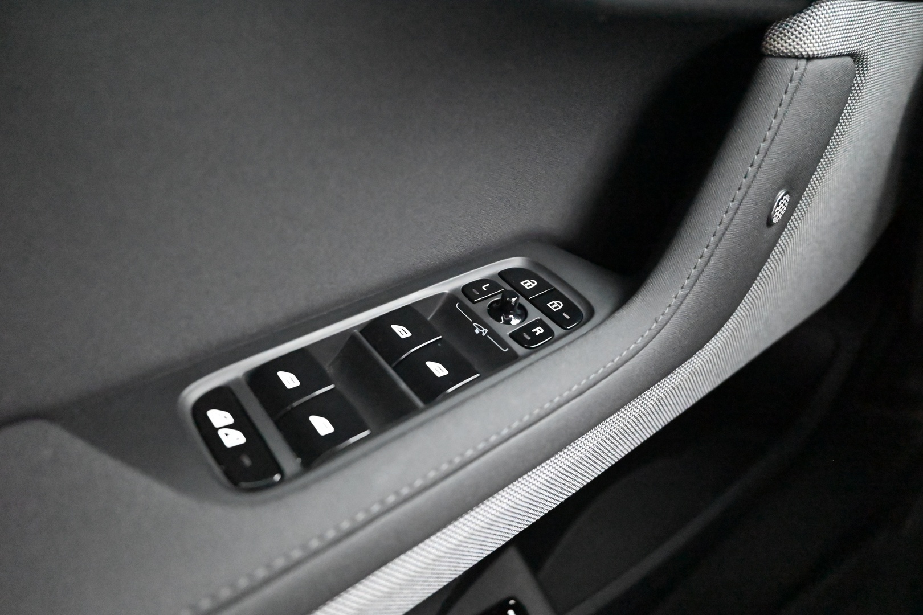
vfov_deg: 53.1
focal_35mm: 24
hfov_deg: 73.7
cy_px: 308
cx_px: 462
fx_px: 615
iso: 25600
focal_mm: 24
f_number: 4
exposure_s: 1/30
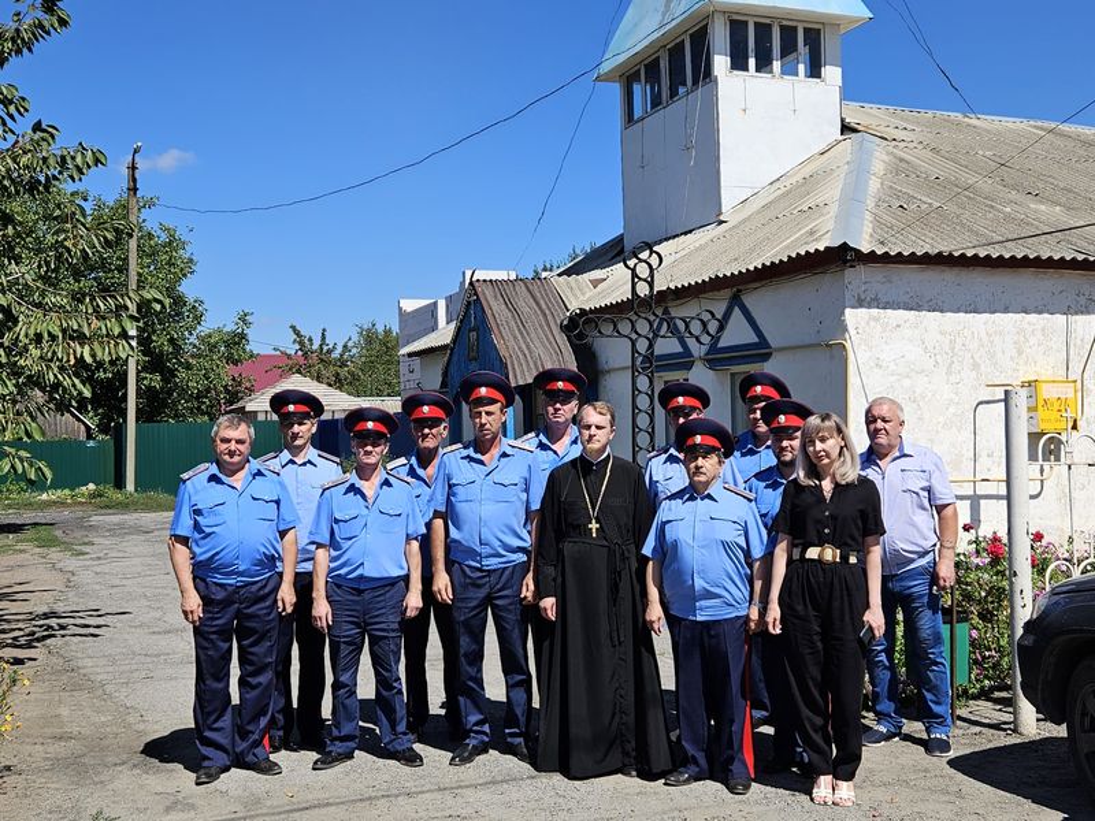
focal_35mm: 23
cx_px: 548
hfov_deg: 73.9
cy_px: 410
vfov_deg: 58.9
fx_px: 728
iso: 25
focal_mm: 5.4
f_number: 1.8
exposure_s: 1/2049
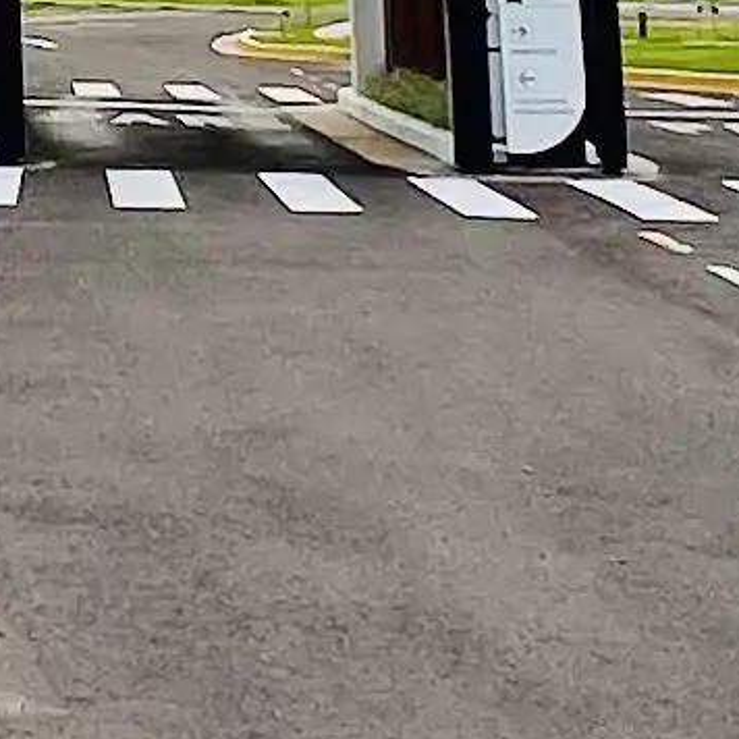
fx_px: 1956
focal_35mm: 81
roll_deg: +0.1
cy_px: -238
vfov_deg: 19.6
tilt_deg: +9.9
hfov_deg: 16.3
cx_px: -749
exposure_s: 1/951
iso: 32
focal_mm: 1.57
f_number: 1.8
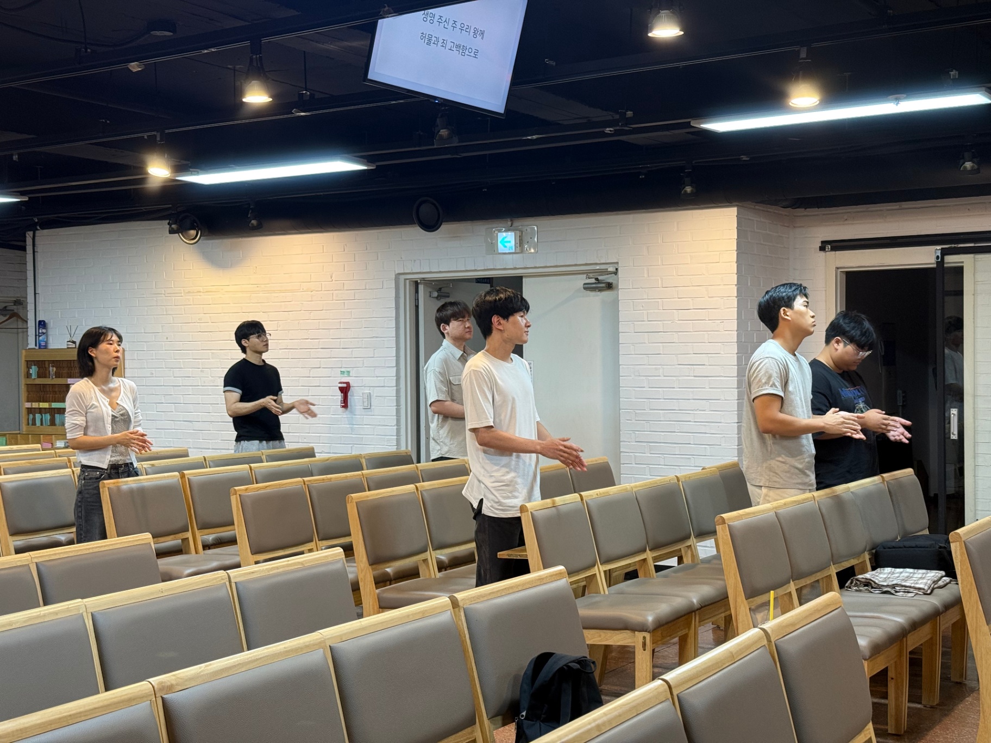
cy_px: 372
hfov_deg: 39.7
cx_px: 496
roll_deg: +0.4
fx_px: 1374
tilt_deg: -0.5
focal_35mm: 48
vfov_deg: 30.3
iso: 64
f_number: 1.78
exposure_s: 1/60
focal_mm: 6.76
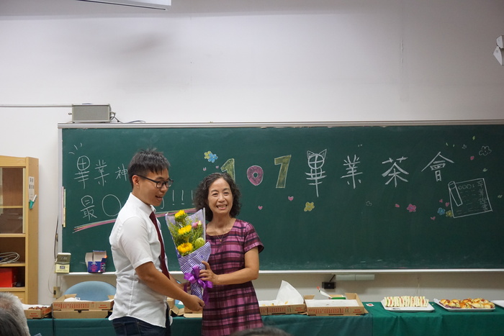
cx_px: 252
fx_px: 735
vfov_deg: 25.8
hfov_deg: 37.8
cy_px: 168
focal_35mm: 52
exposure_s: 1/160
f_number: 5.6
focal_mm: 35
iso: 2500
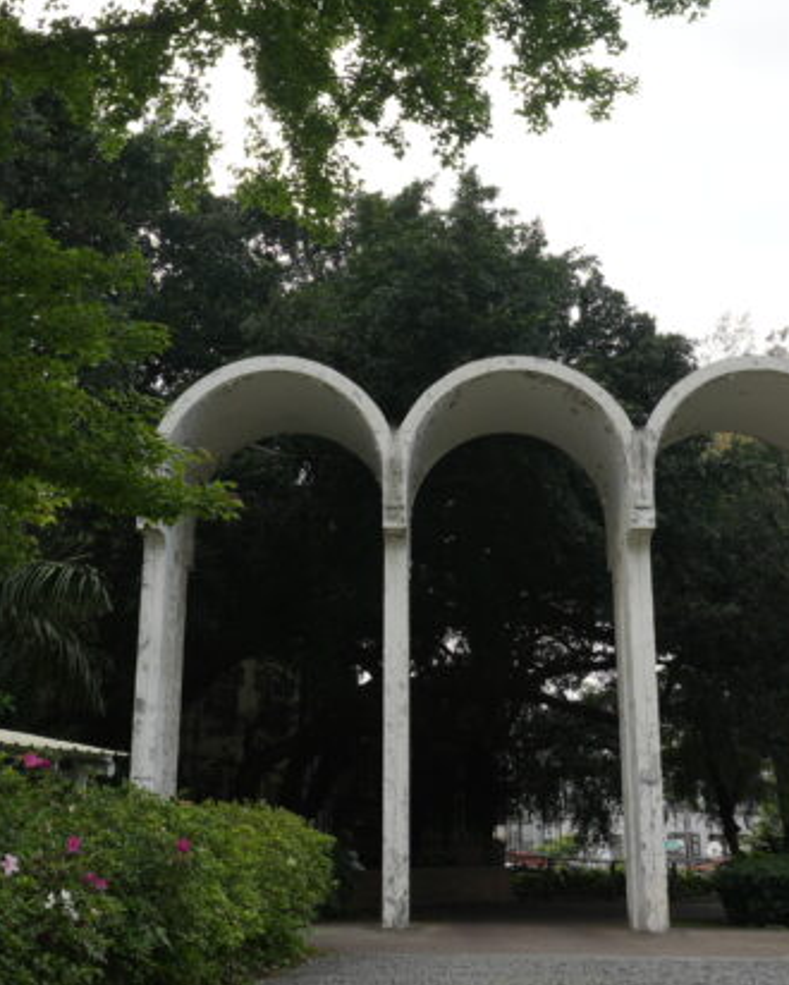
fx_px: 1633
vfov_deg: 32.7
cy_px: 214
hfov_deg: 27.2
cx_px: 394
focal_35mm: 56
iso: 100
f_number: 6.3
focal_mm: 16
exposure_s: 1/160
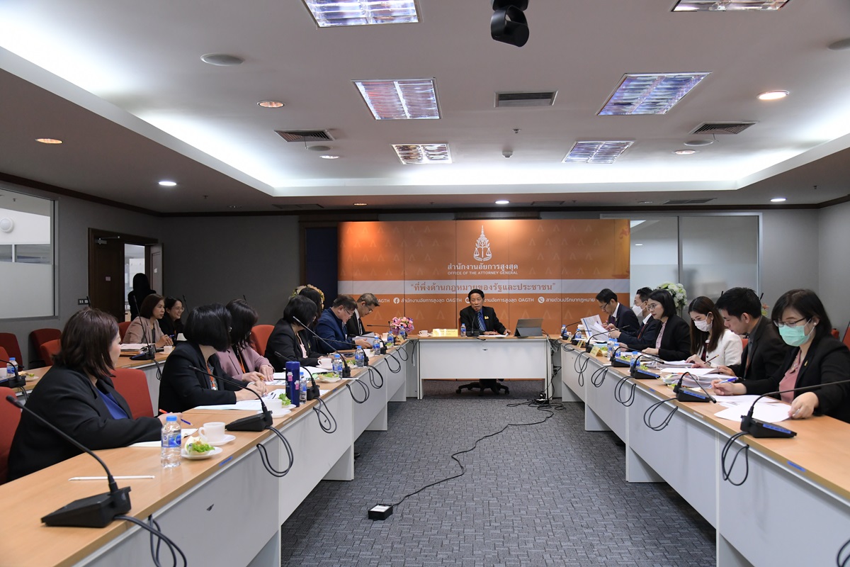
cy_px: 284
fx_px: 732
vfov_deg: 42.3
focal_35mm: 31
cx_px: 425
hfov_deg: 60.3
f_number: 5.6
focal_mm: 31
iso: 2500
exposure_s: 1/125
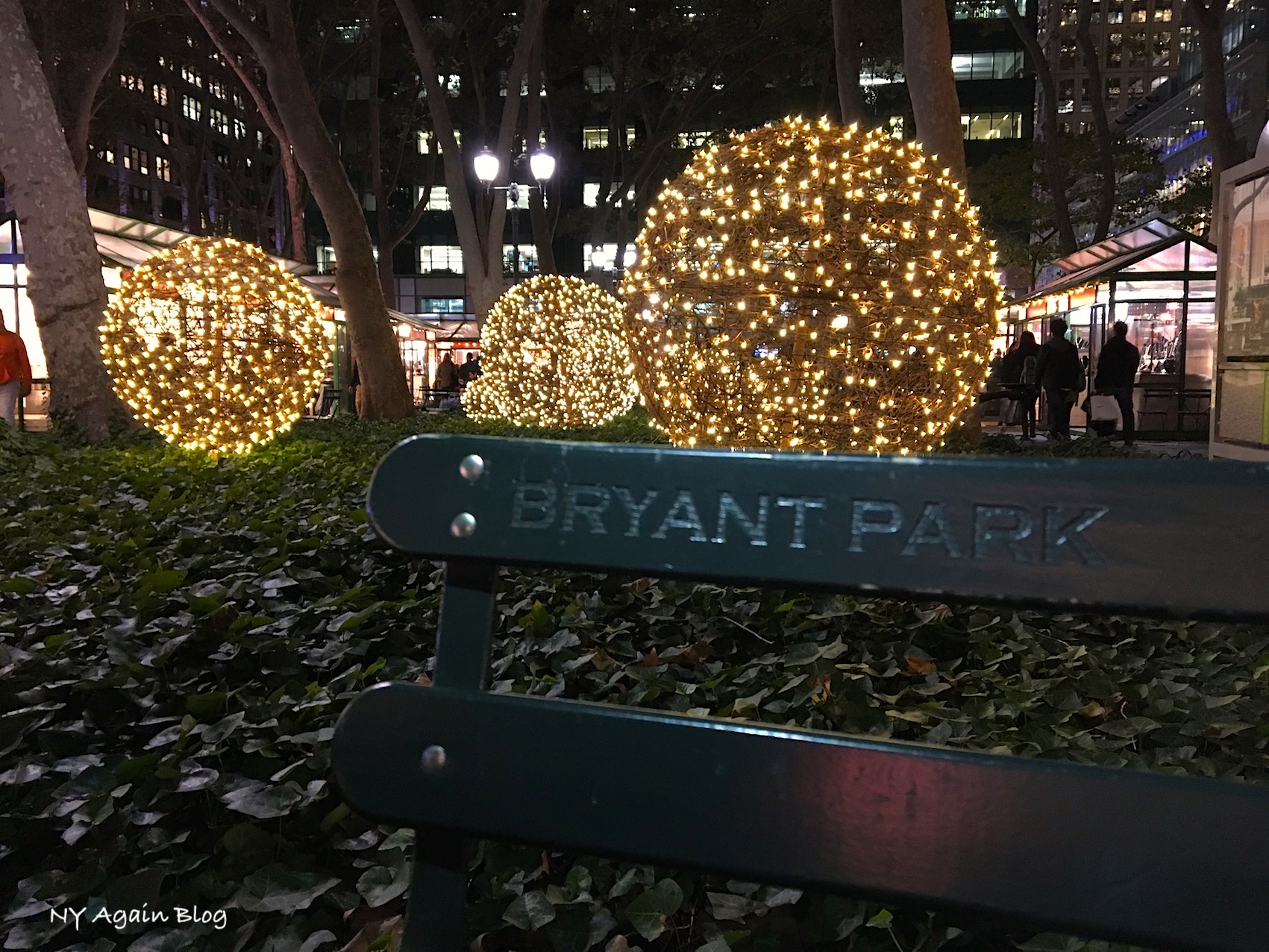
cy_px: 476
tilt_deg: -4.5
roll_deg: +0.1
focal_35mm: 29
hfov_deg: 61.7
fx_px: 1063
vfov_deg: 48.2
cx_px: 634
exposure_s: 1/15
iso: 200
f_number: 2.2
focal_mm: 4.15
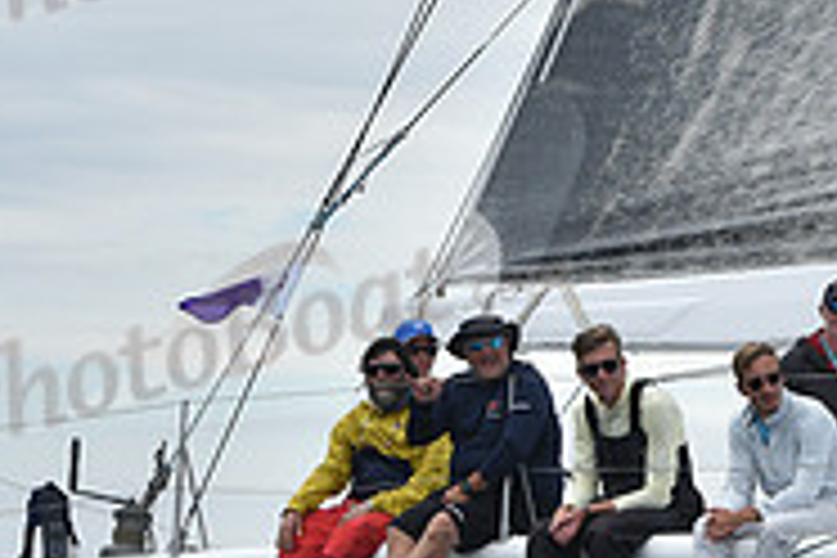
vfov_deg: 4.8
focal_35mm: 287
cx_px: 806
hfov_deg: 7.2
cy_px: 506
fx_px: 6672
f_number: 9
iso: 250
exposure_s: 1/800
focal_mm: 92
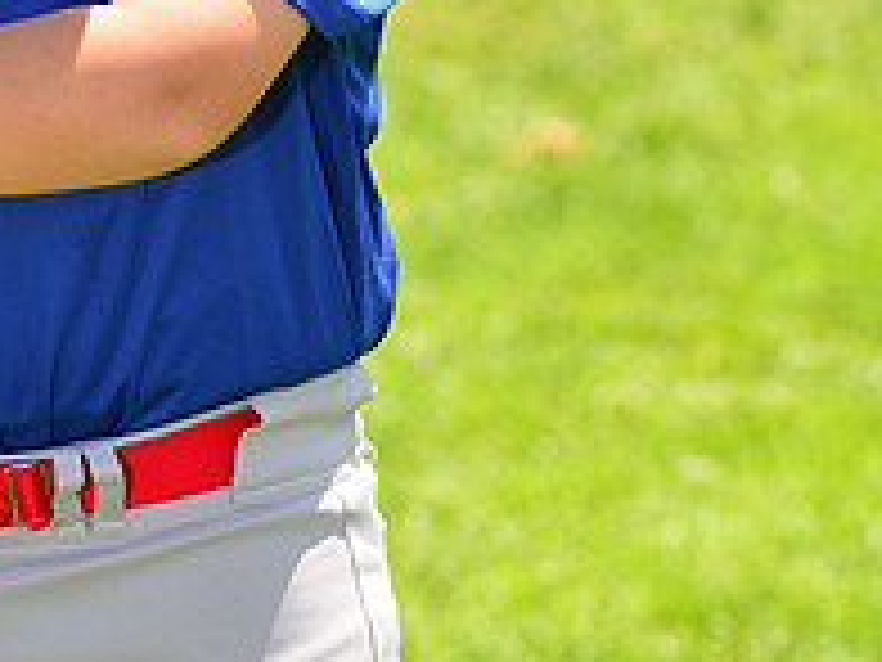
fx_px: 9810
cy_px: -252
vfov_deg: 3.8
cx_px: 169
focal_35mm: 385
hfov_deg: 5.1
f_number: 5
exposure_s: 1/250
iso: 100
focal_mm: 135
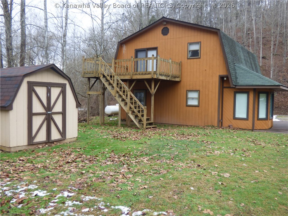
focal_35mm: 31
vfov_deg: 45.4
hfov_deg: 58.4
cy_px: 108
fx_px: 258
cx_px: 144
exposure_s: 1/100
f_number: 3.3
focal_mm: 5.53
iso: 100
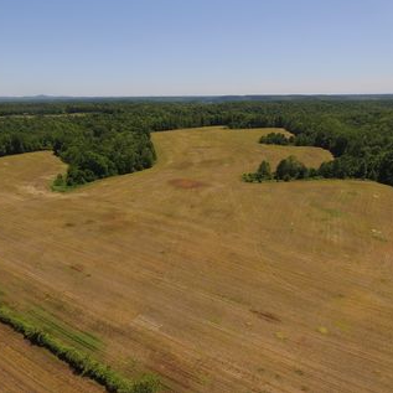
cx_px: 172
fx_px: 308
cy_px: 194
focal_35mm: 24
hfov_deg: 64.8
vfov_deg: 65.0
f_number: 2.8
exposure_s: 1/1403
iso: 100
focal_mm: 3.61
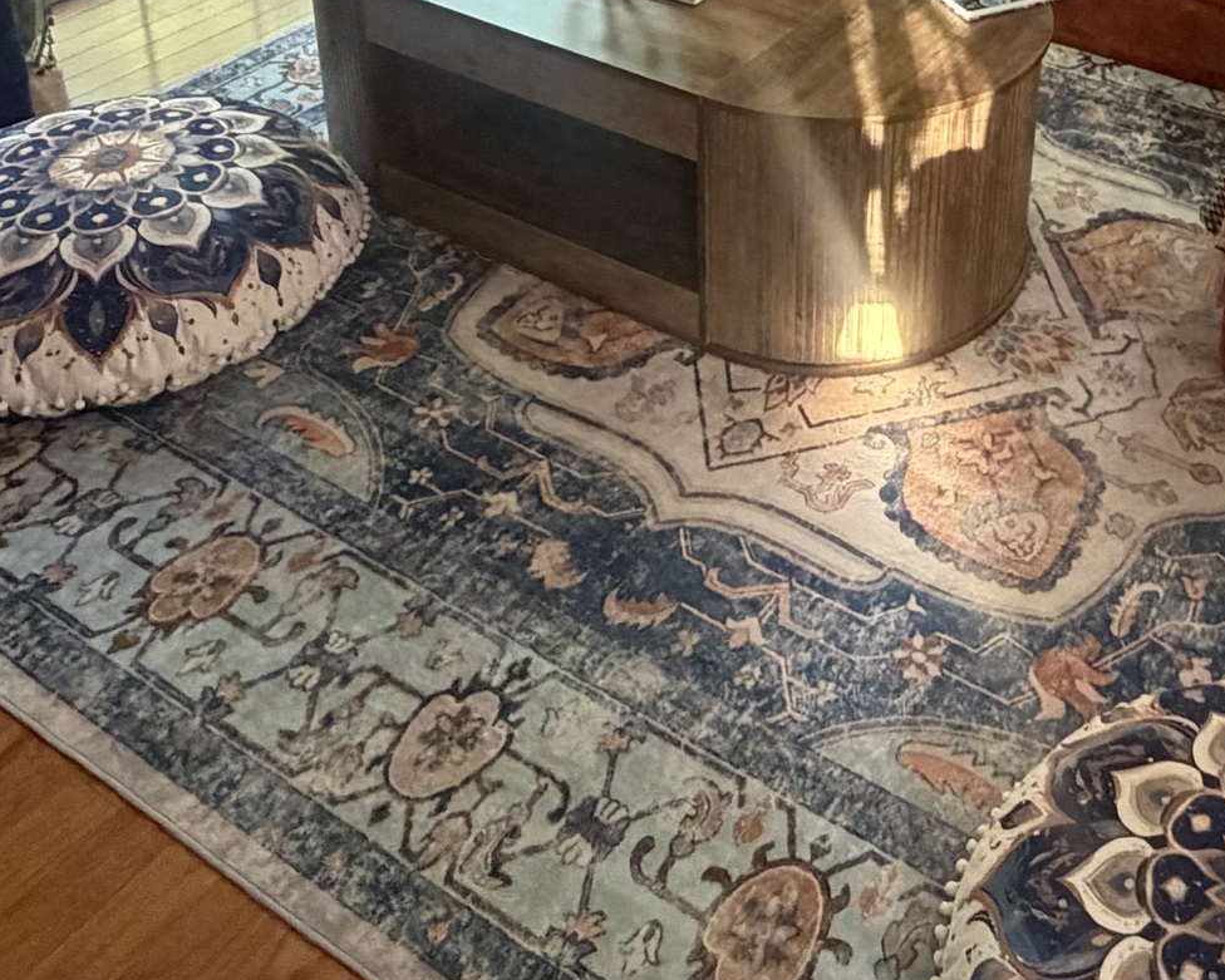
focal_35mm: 43
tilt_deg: -22.0
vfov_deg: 30.7
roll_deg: -1.8
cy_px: -132
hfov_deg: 41.6
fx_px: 1559
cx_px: 923
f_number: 2.2
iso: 500
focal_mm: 2.22
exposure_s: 1/60
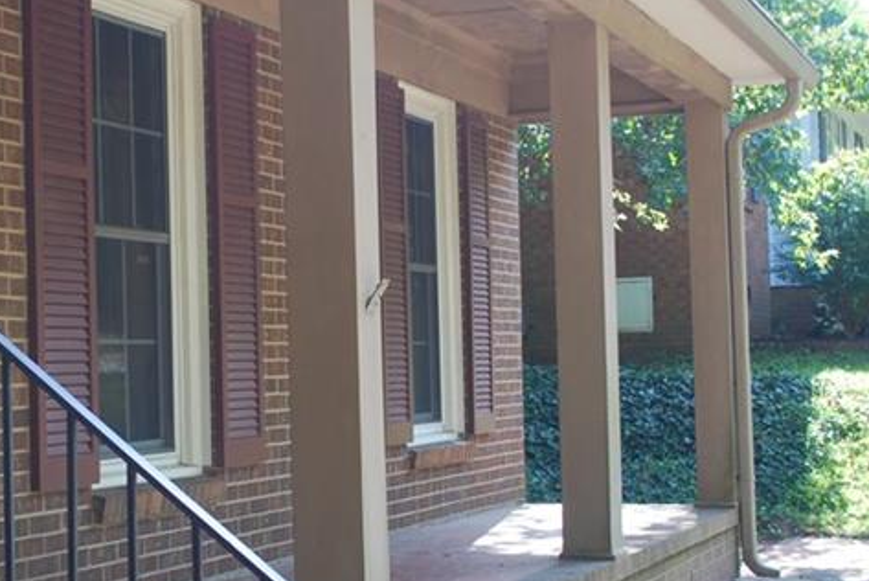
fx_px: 1884
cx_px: 224
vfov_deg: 17.5
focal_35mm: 78
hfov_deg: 25.7
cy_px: 316
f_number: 4.5
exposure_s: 1/80
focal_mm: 24
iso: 200
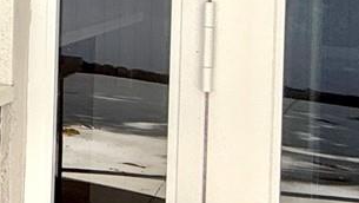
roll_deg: -0.6
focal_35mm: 80
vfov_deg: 14.5
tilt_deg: -0.6
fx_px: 762
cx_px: -480
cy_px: -54
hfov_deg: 15.5
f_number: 2.2
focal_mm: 2.22
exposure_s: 1/502
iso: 50
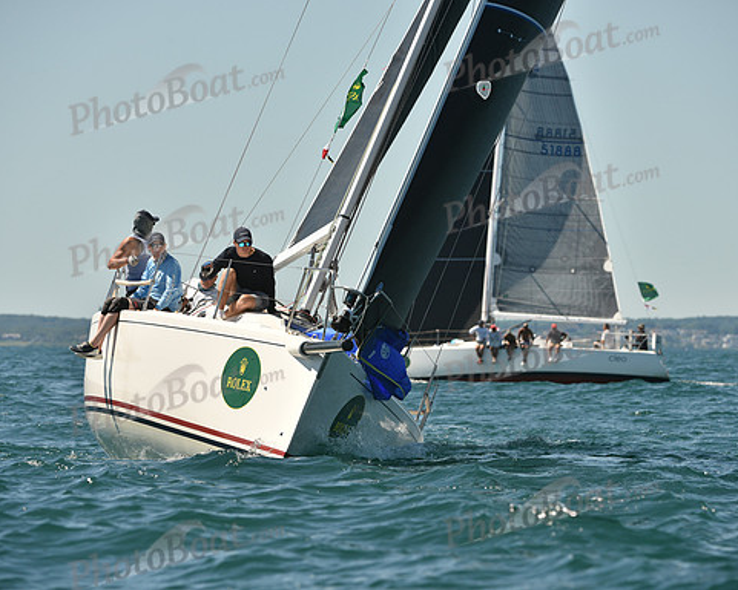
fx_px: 6183
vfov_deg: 5.5
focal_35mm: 283
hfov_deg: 6.8
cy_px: 295
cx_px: 365
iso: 250
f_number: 7.1
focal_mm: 250
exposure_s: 1/1250
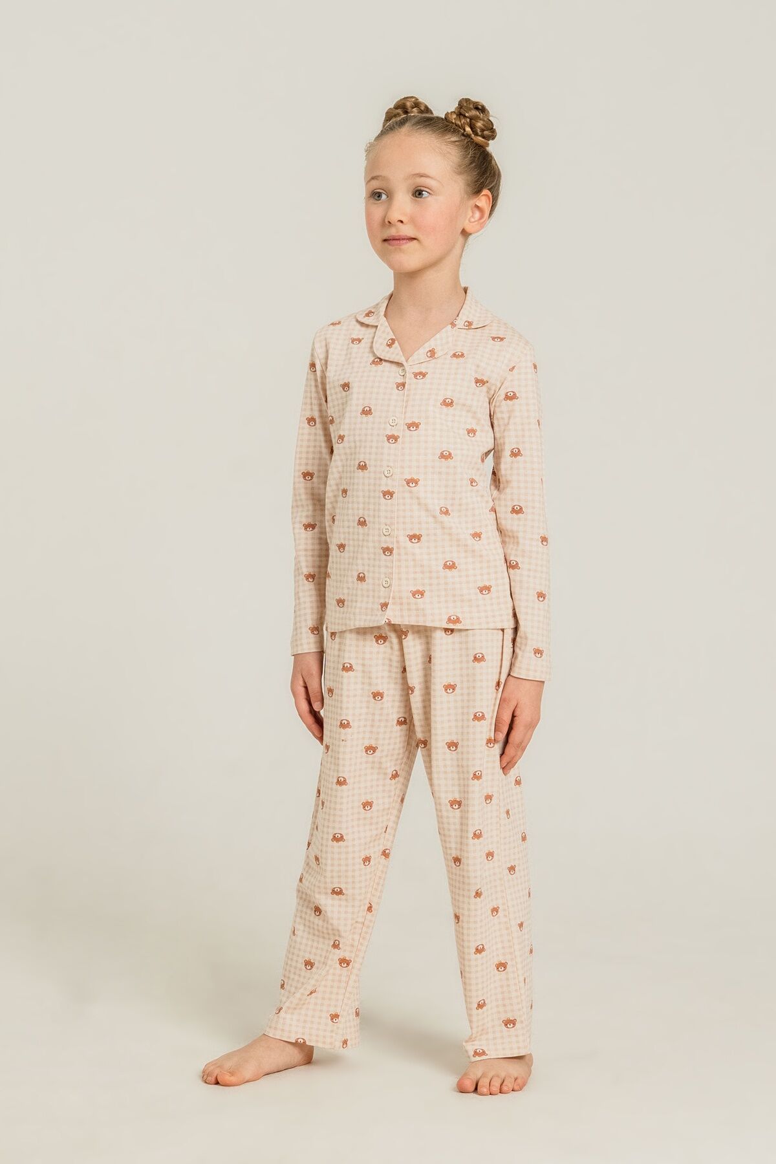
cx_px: 388
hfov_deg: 29.2
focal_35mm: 46
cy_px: 582
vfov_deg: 42.7
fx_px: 1487
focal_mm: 31.3
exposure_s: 1/160
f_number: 9
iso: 200
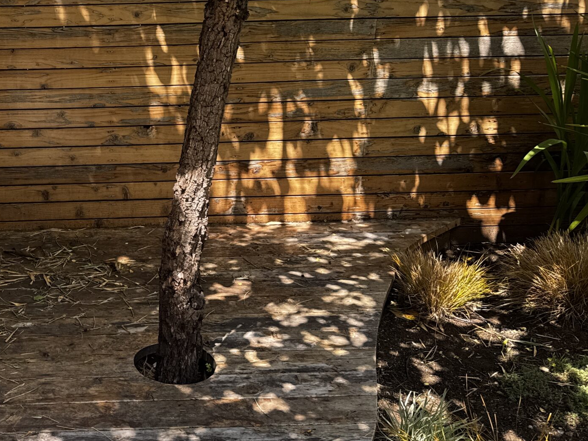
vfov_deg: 32.9
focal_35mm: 44
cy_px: 217
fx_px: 747
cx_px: 61
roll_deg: +1.0
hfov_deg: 39.9
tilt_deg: -20.5
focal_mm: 6.76
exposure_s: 1/448
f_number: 1.78
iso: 80
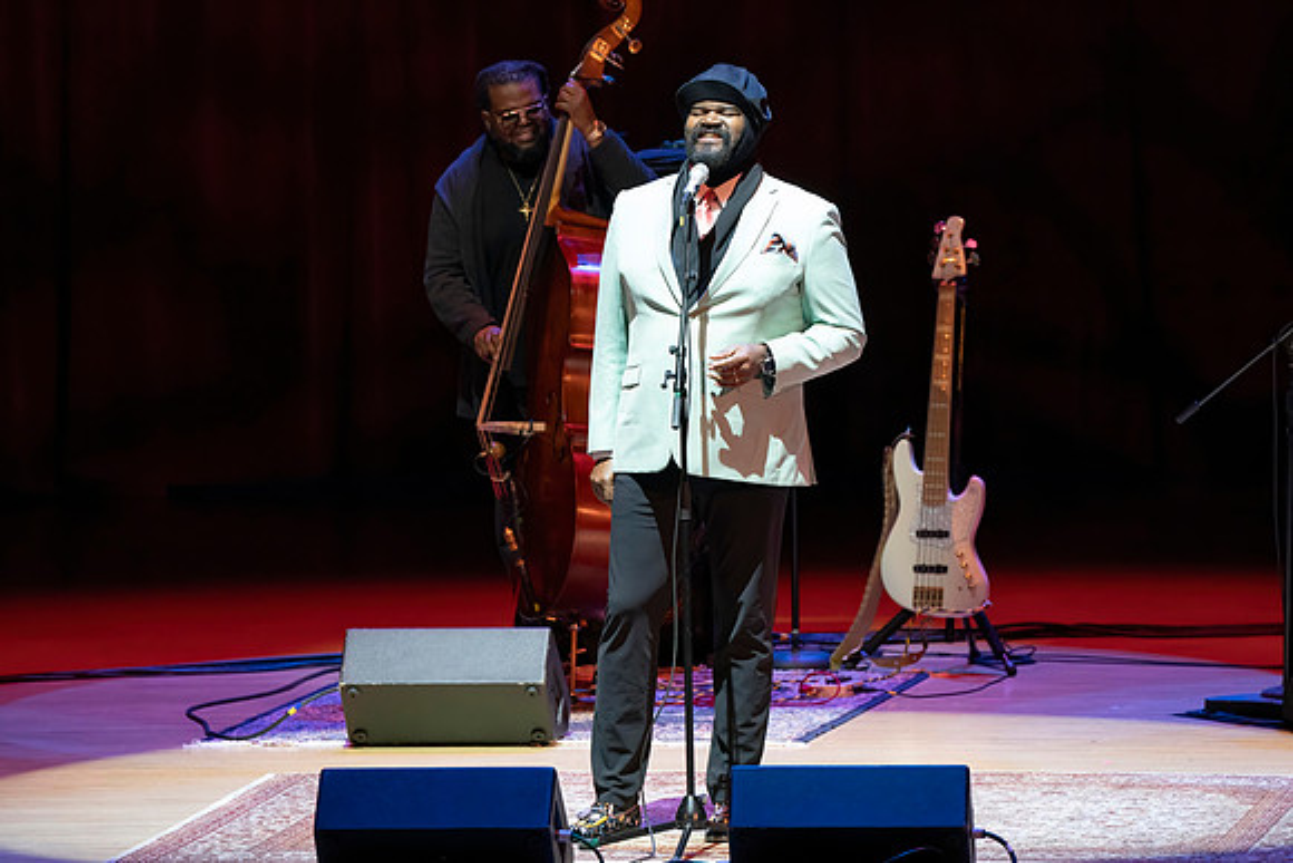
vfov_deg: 4.0
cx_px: 637
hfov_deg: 6.0
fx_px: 12431
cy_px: 448
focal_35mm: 346
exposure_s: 1/250
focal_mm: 330
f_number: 7.1
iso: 6400
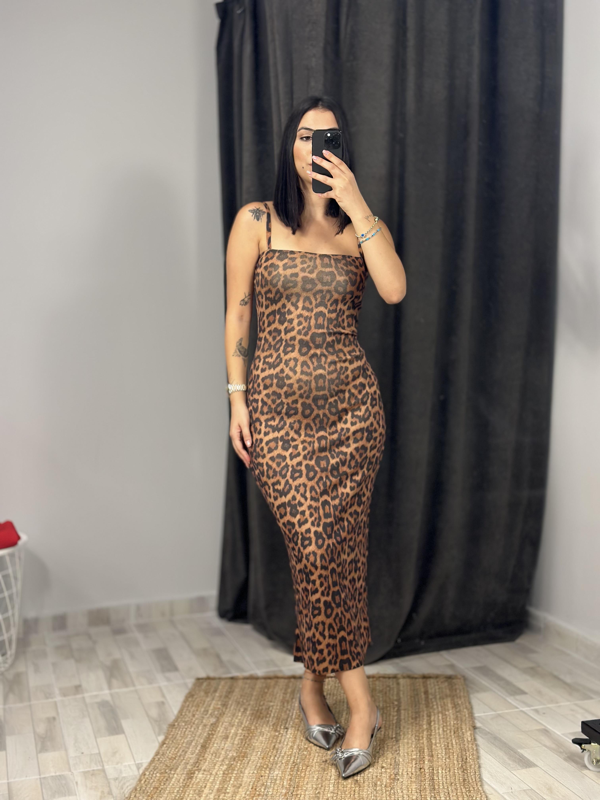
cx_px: 300
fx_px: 1109
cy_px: 400
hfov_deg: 30.3
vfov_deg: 39.7
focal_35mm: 48
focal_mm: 6.86
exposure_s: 1/100
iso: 160
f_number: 1.78
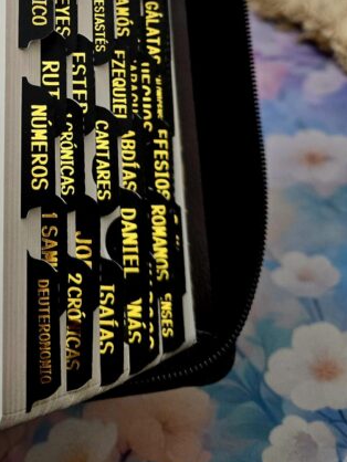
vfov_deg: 39.2
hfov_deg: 31.2
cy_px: 29
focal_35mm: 44
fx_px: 587
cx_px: 29
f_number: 1.7
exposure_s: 1/120
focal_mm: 6.3
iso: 250
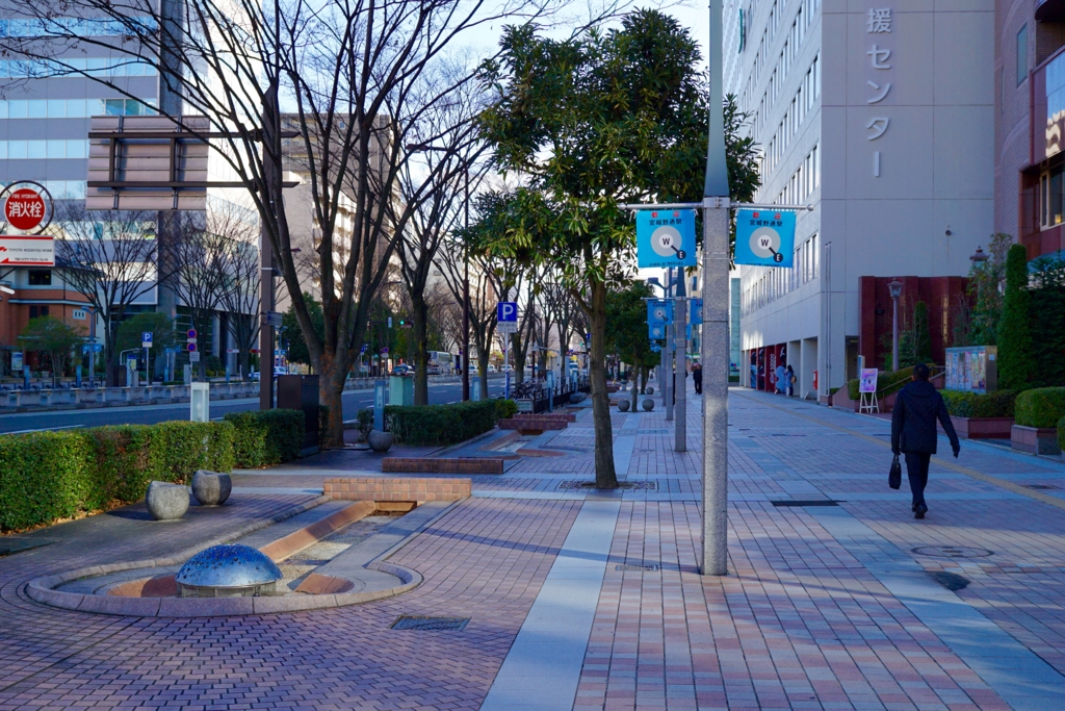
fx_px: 1331
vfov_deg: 29.9
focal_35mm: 45
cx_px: 532
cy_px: 356
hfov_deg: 43.6
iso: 100
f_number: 5.6
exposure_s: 1/200
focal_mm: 30
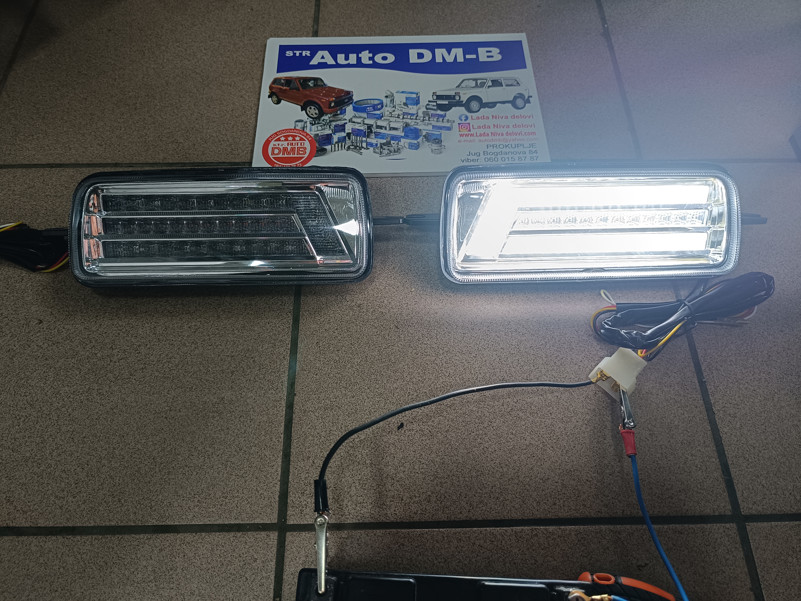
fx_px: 555
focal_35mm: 24
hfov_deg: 71.6
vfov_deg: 56.8
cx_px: 400
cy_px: 300
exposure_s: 1/50.1
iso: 336
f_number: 1.88
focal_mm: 5.59
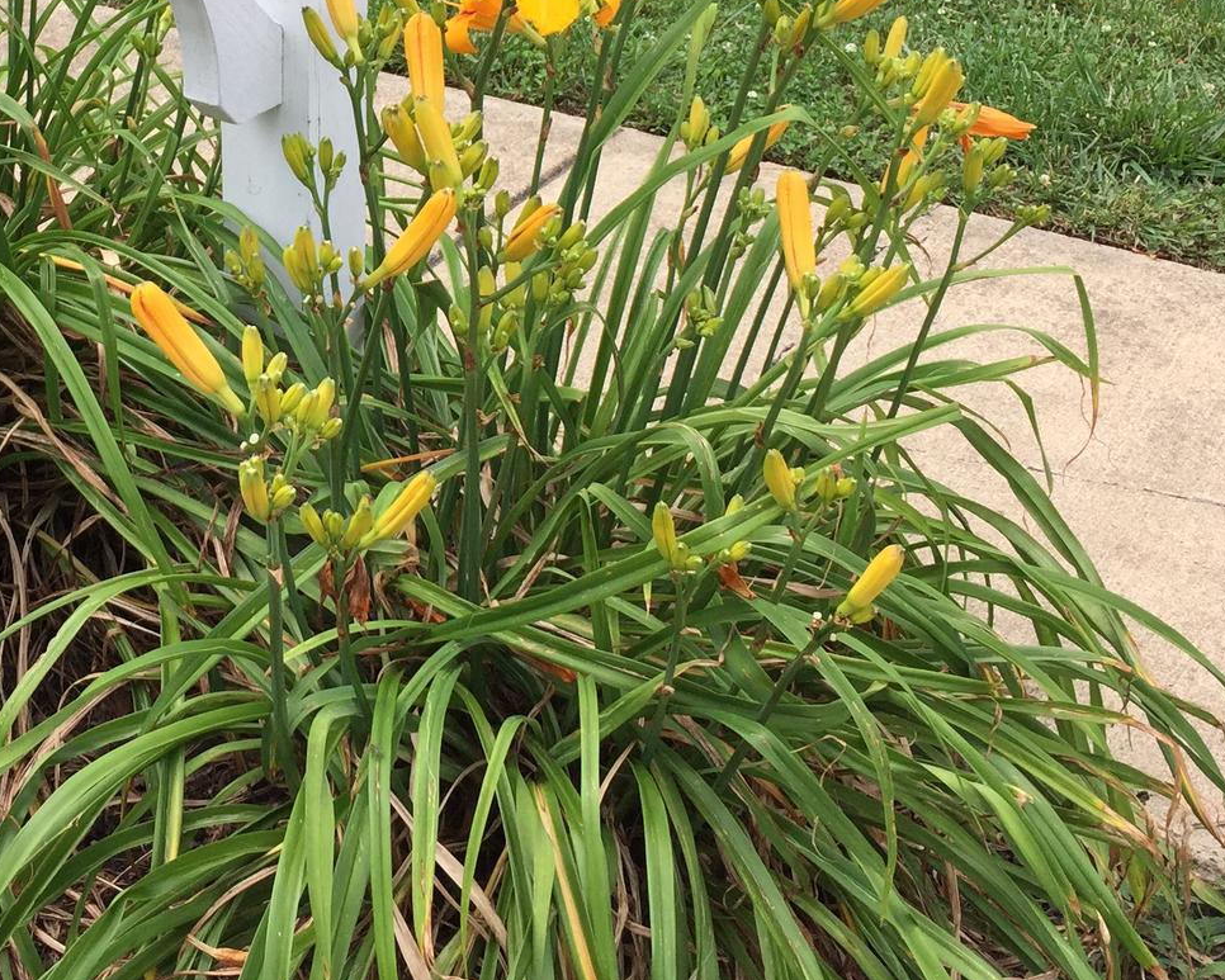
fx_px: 2176
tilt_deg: -18.8
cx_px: 257
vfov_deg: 24.7
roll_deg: -1.6
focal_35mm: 60
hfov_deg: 30.7
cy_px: 104
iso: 32
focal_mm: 4.15
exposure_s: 1/719
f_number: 2.2
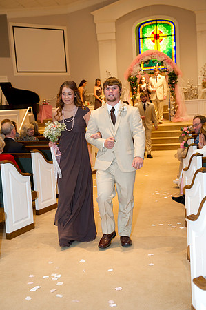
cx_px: 103
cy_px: 155
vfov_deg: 38.2
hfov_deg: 25.9
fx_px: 447
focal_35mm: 52
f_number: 4.5
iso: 1600
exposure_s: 1/125
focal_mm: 52
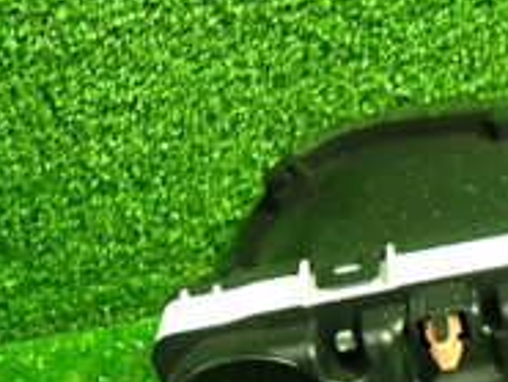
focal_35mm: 81
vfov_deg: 17.8
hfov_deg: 20.8
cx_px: 747
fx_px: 1189
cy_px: 377
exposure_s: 1/30
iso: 400
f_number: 2
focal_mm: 4.5
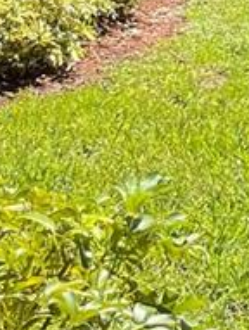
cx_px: 769
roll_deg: -0.9
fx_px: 1558
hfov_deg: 7.8
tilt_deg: -0.9
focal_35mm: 163
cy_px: -190
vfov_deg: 11.5
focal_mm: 5.1
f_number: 1.6
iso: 32
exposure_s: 1/1493
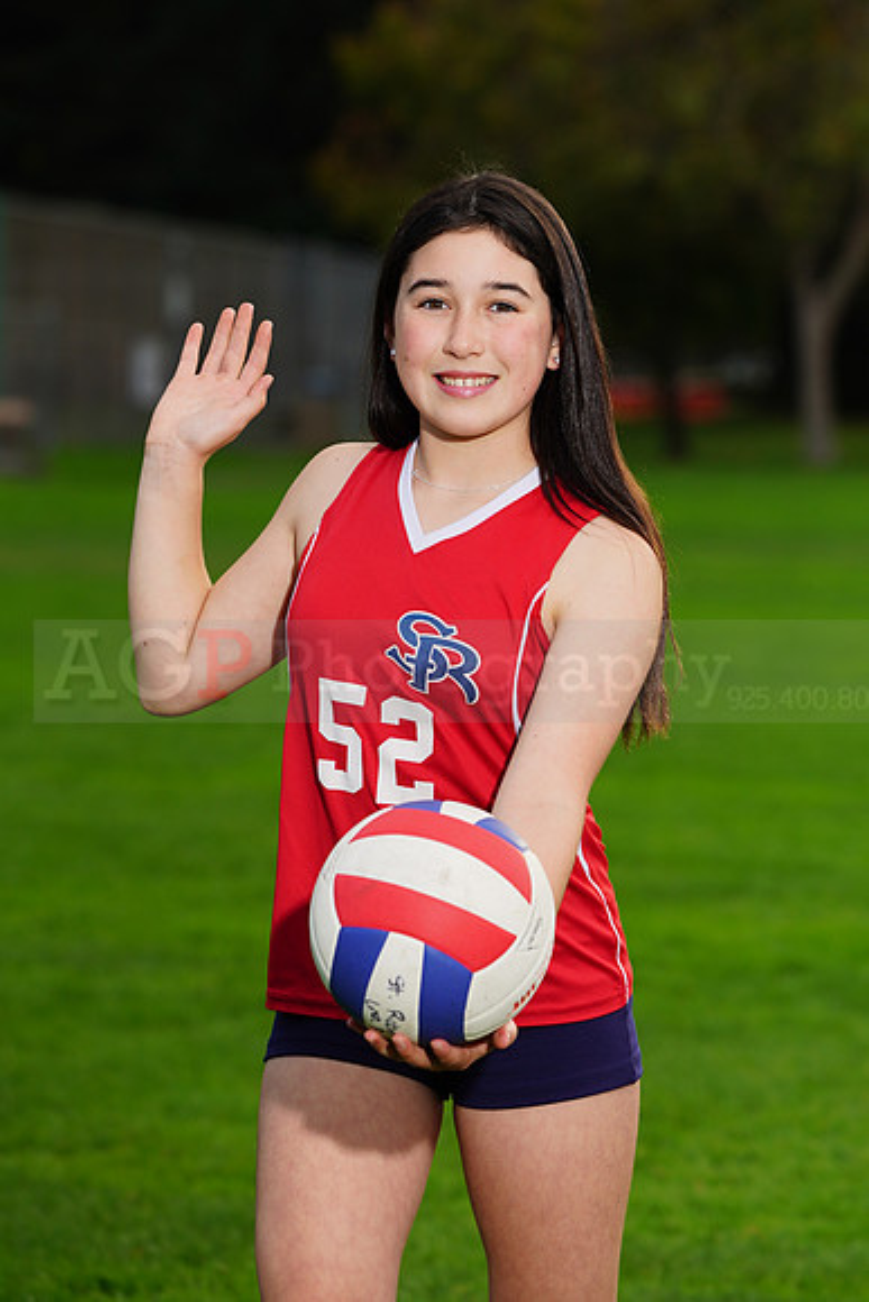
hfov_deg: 6.1
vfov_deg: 9.2
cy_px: 651
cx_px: 434
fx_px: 8105
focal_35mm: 224
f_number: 8
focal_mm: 224
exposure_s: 1/200
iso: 160
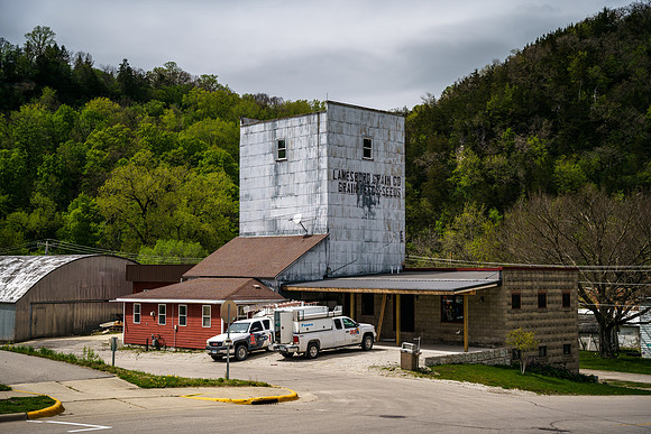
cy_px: 217
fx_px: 894
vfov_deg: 27.3
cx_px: 326
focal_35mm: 49
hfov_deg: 40.0
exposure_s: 1/4000
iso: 200
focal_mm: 49.1
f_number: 3.5
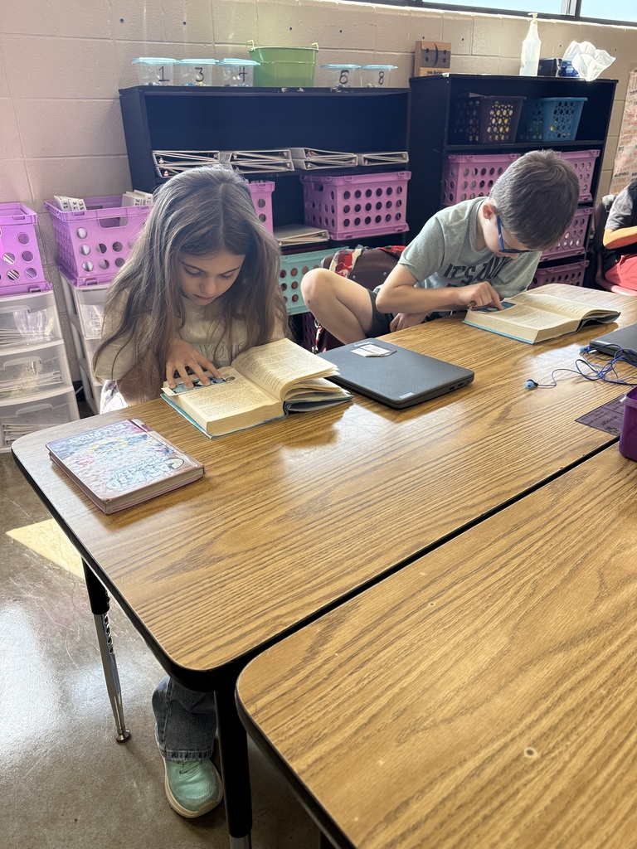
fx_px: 589
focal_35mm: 24
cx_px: 318
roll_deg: +1.2
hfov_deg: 56.8
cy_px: 424
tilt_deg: -25.7
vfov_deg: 71.6
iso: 160
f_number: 1.78
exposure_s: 1/230
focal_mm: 6.76
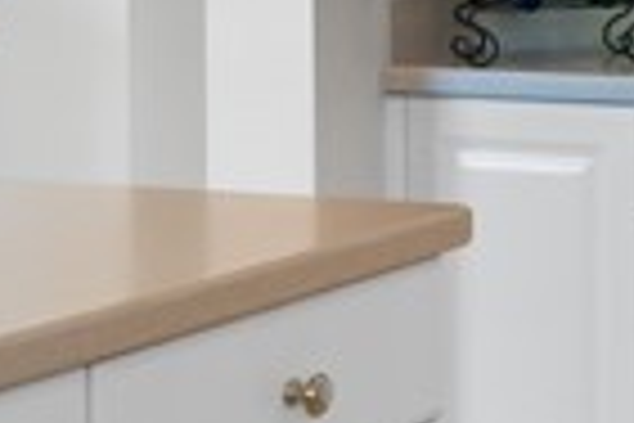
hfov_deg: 14.2
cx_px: 1025
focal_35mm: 133
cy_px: -81
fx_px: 2341
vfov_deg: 10.2
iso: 200
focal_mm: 11.5
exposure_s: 1/10
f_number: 8
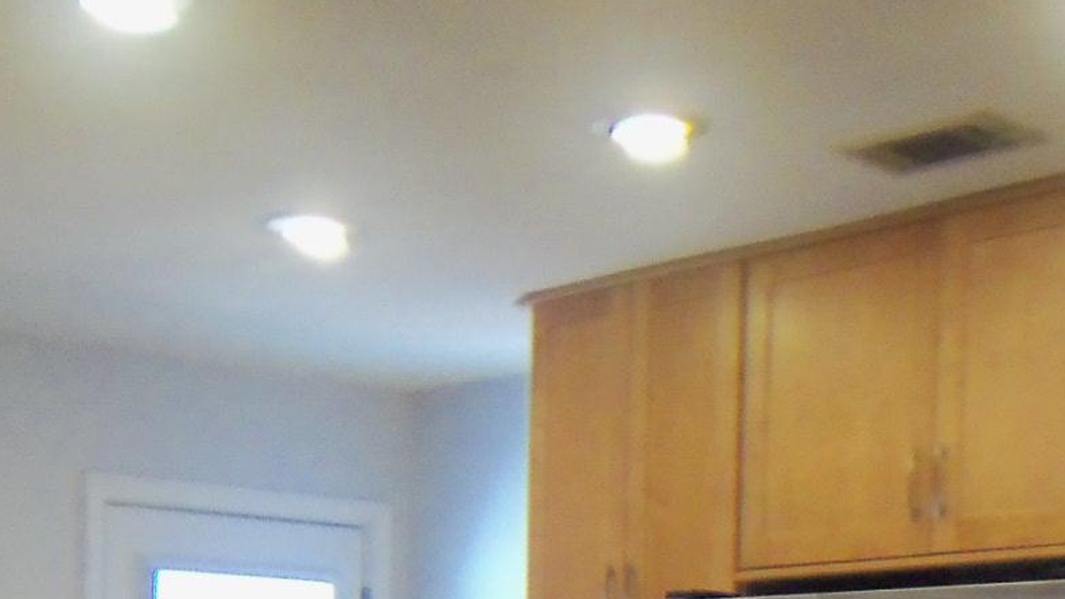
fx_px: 2231
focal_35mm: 79
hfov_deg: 26.6
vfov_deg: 14.4
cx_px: 304
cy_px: 848
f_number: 3.3
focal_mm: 5.1
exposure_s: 1/50
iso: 400
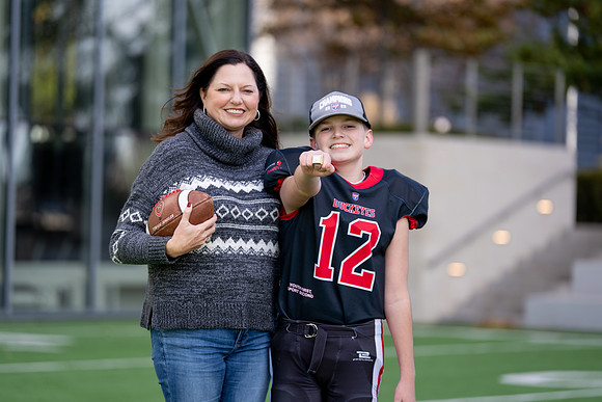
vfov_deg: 9.5
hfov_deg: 14.2
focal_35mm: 145
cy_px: 201
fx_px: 2425
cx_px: 301
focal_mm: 145
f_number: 2.8
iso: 100
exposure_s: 1/500
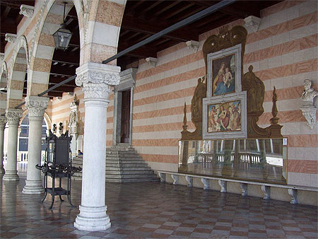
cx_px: 159
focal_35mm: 36
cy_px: 120
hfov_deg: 51.3
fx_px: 331
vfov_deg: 39.7
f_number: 2.7
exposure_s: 1/90
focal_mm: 6
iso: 80
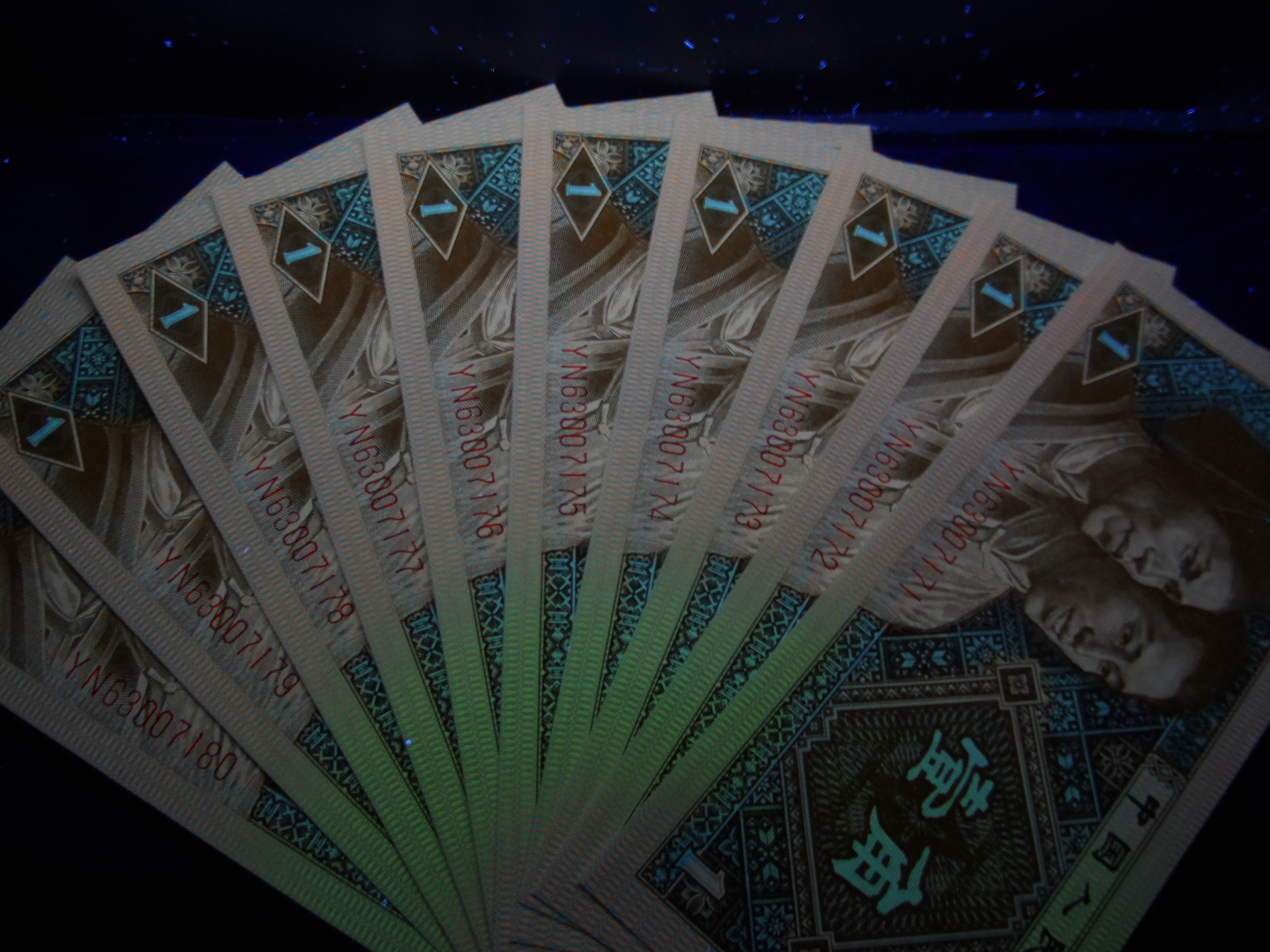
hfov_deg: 56.8
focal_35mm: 32
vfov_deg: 44.2
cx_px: 635
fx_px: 1174
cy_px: 476
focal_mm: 5.3
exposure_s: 1
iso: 80
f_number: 3.4
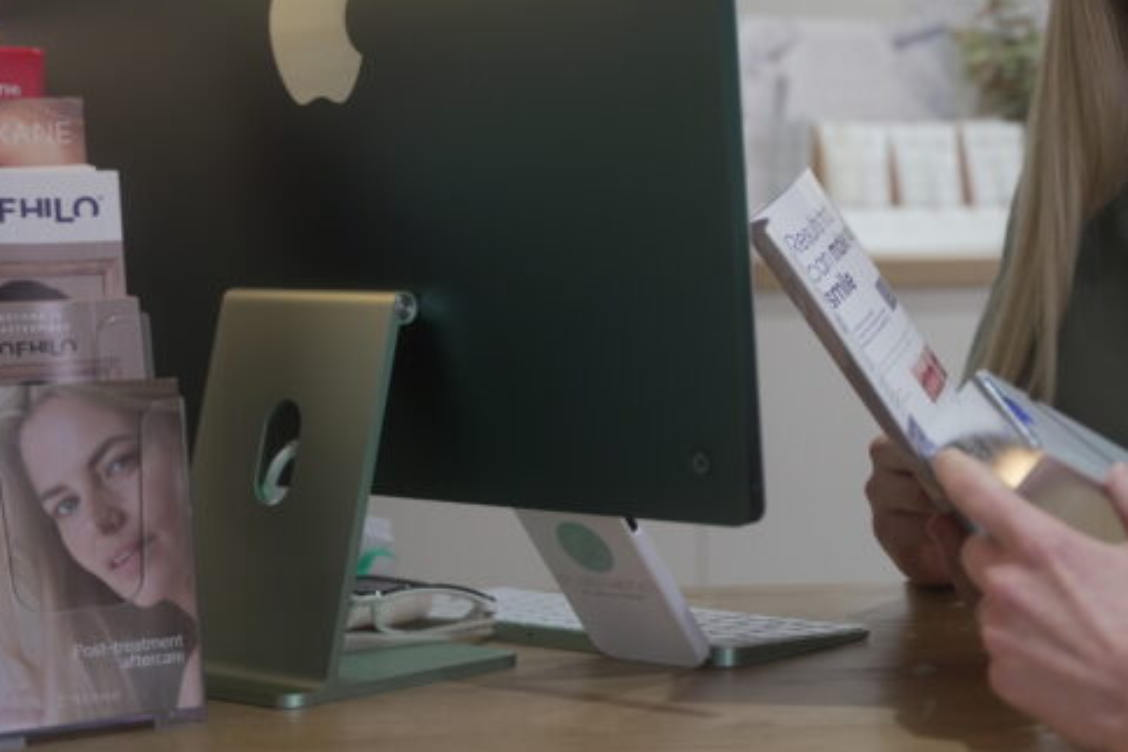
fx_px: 2788
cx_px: 993
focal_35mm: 89
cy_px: 83
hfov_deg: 22.4
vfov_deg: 15.2
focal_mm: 42
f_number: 2.8
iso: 400
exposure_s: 1/100
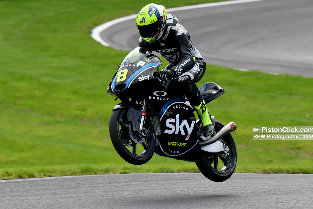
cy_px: 102
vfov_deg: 3.0
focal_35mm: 453
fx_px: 3938
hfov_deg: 4.6
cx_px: 160
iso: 400
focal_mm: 280
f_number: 6.3
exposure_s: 1/1000
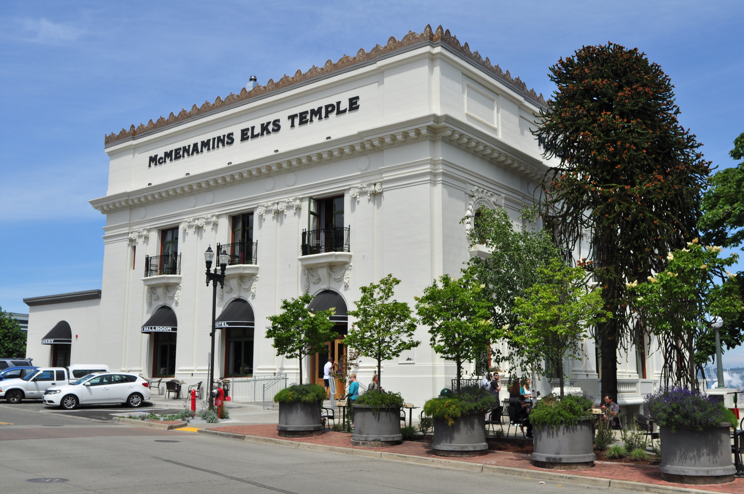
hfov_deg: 53.2
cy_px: 247
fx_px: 743
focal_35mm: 36
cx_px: 372
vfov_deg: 36.8
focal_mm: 24
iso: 200
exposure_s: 1/500
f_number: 11
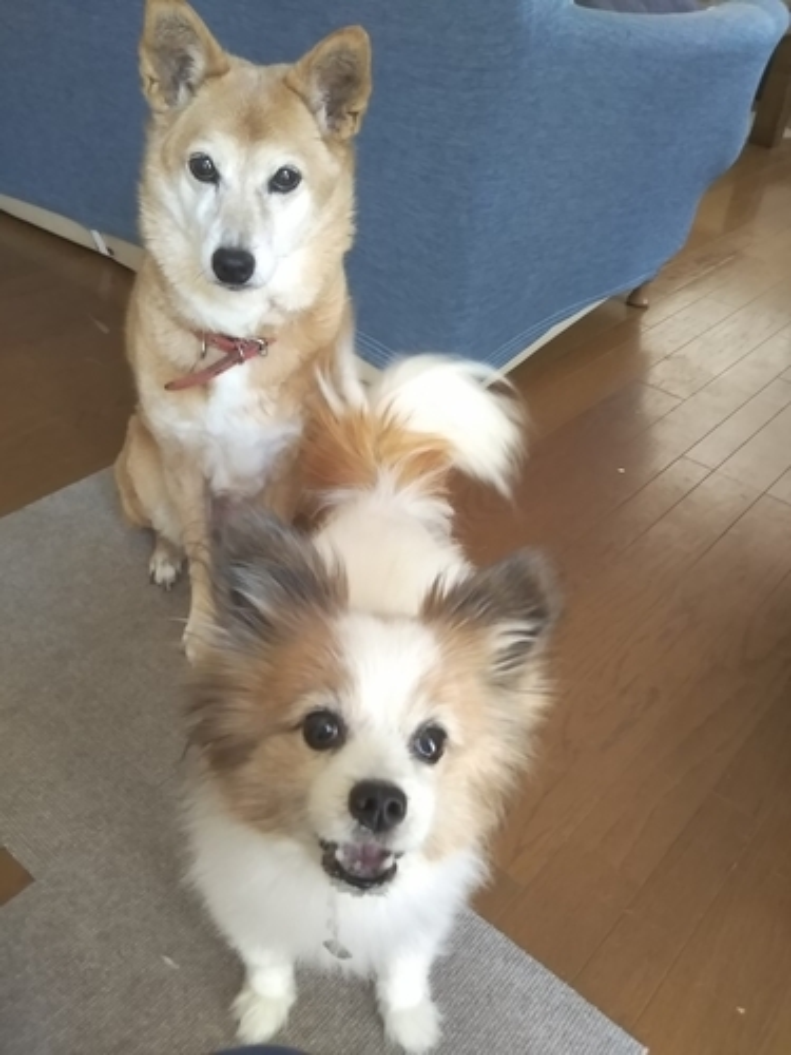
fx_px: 914
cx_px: 396
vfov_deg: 60.0
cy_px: 528
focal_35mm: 30
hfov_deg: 46.8
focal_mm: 4
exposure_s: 1/30
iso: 250
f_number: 2.2
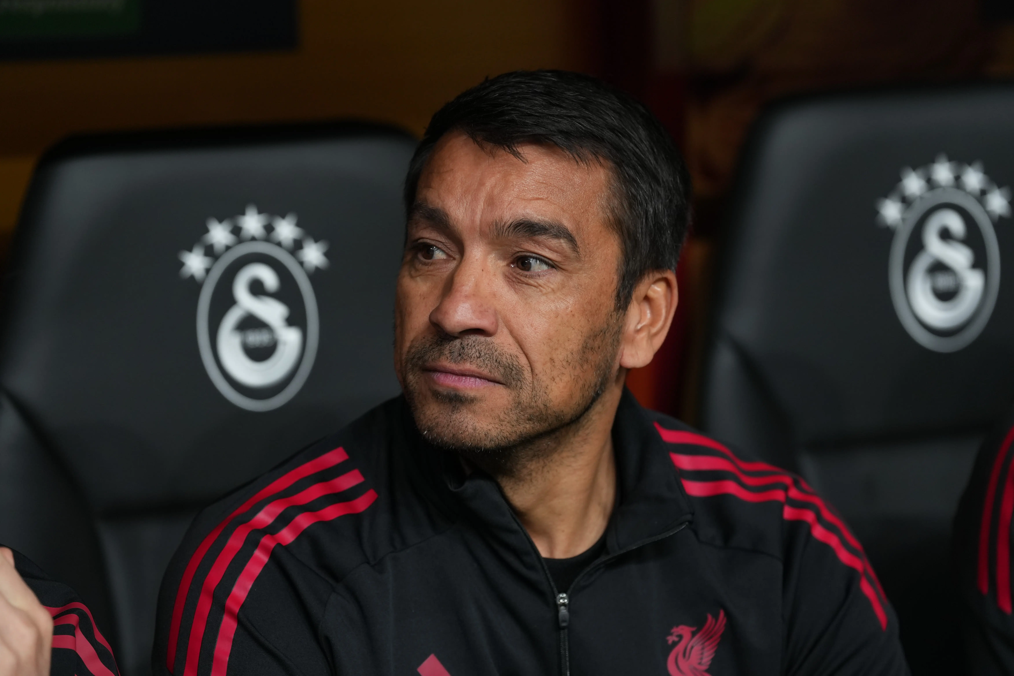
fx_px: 4450
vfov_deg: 8.7
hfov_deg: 13.0
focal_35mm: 158
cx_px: 507
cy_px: 338
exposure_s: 1/320
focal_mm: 158
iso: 2000
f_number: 3.5
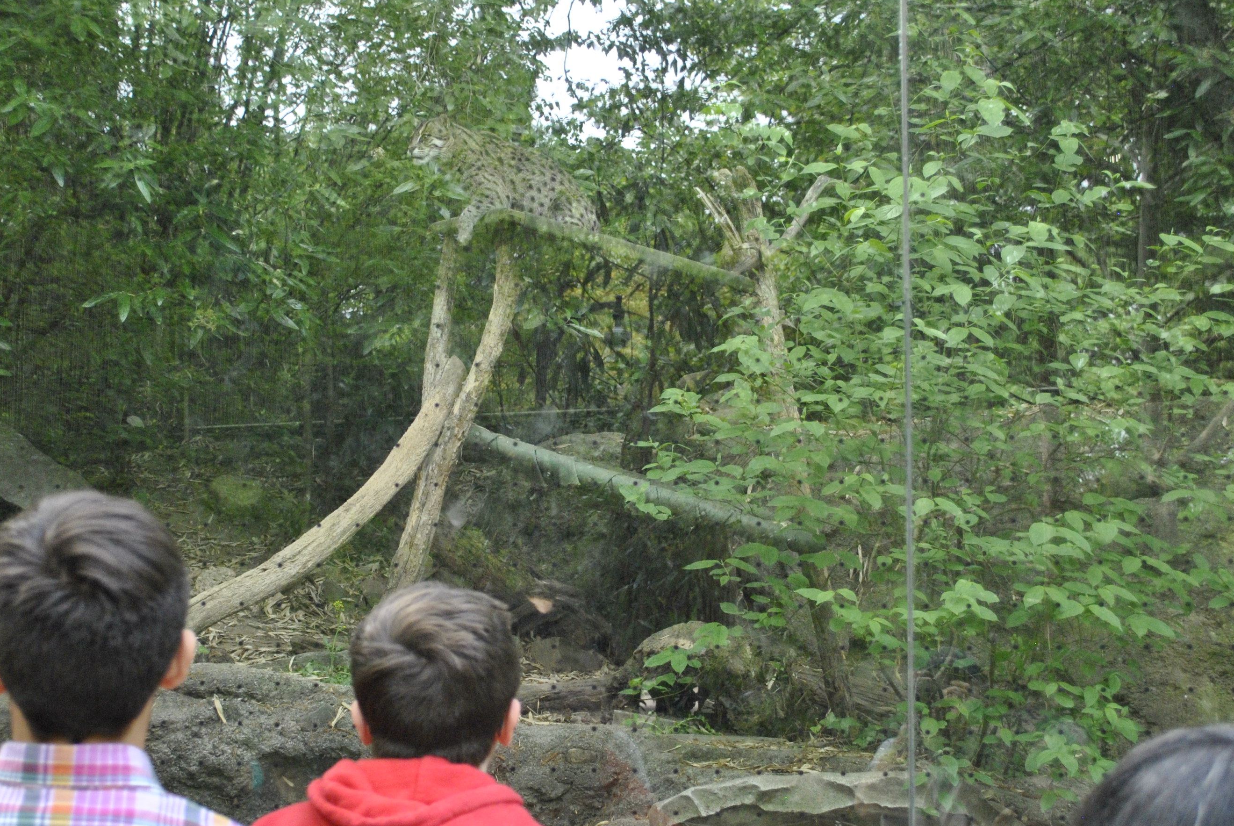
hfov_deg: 30.4
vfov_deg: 20.7
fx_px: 2265
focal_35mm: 66
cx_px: 505
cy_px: 446
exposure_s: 1/200
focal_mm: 30
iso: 800
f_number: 4.5
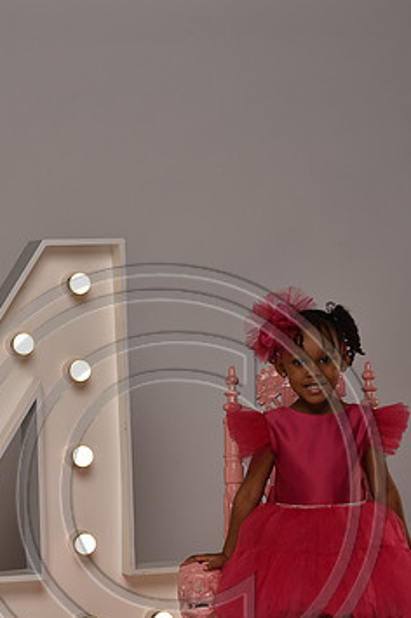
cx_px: 158
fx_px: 2299
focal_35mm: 134
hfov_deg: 10.2
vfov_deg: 15.2
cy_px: 489
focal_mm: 82
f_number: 5.6
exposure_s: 1/160
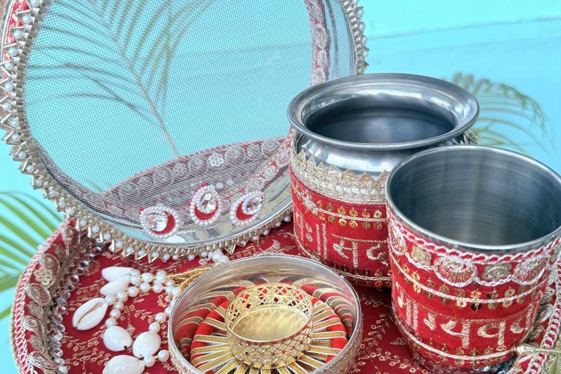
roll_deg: +6.7
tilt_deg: -28.0
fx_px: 592
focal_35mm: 38
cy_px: 189
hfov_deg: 50.7
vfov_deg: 35.0
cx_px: 283
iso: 160
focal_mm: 6.76
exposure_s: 1/100
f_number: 1.78
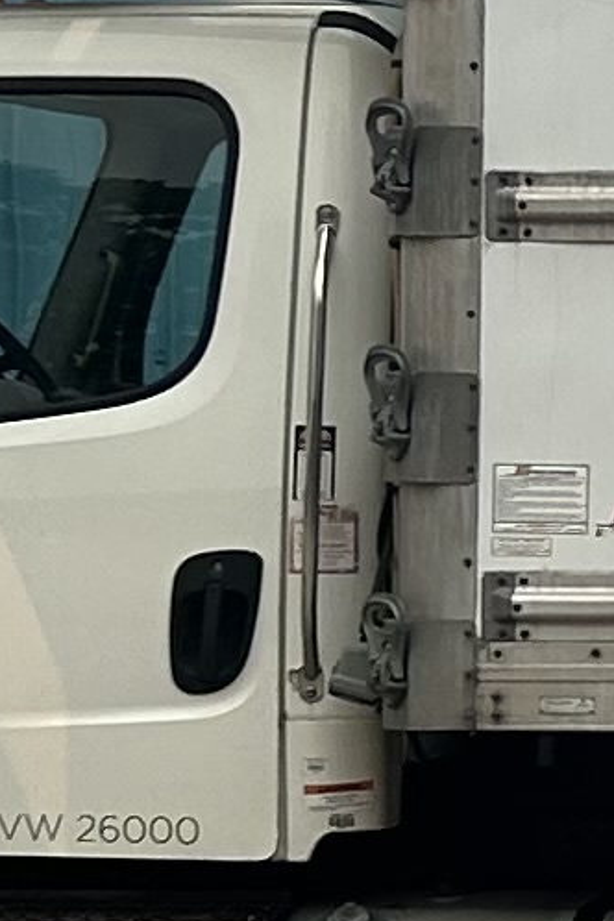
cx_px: 1934
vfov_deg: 9.4
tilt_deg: +0.2
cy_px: 414
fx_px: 5602
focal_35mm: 219
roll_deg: +0.7
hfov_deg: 5.8
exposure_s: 1/5587
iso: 50
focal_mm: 5.7
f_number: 1.5
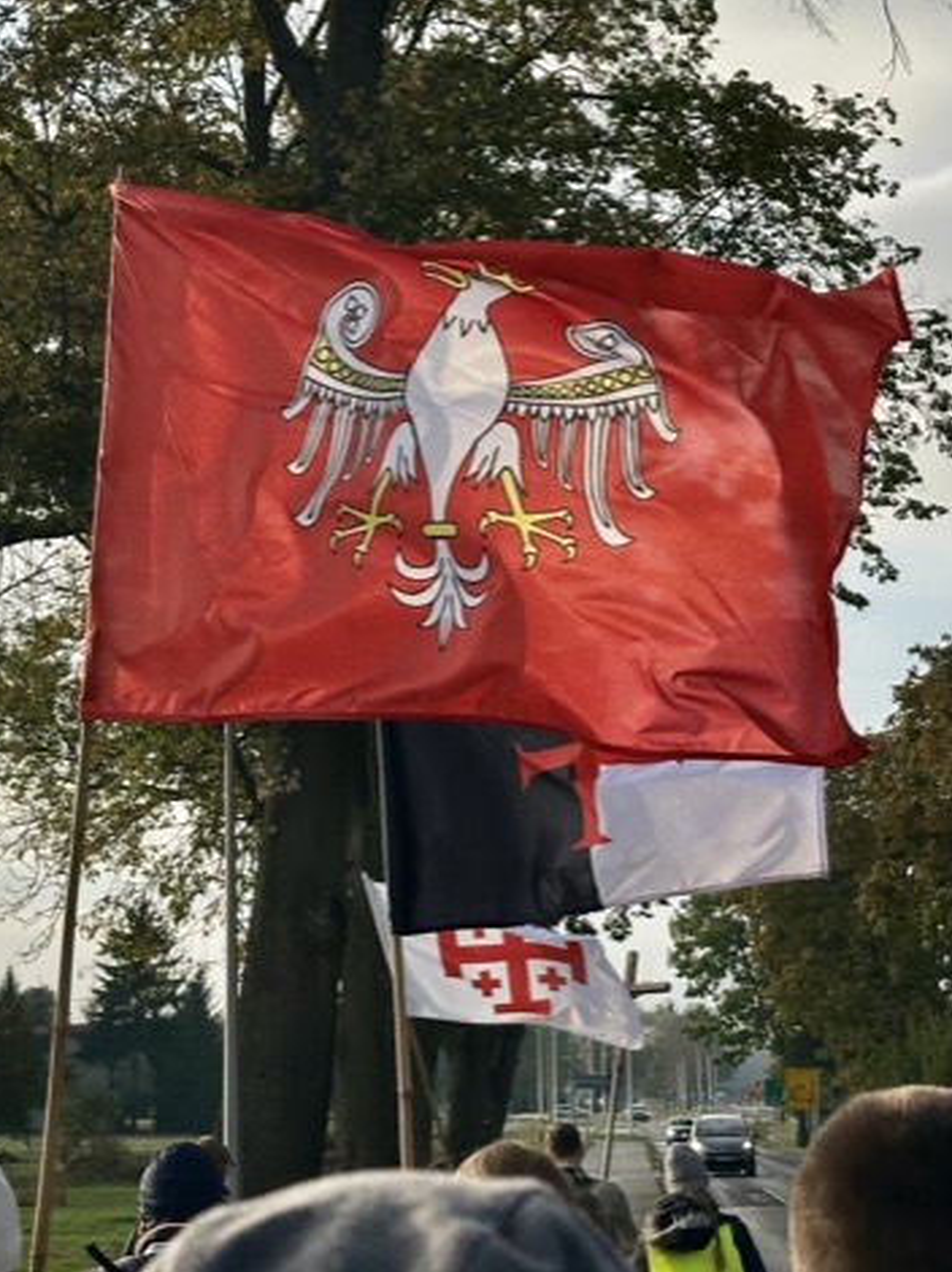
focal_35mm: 49
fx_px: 1798
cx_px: 469
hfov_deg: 29.6
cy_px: 644
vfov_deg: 38.9
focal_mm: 6.86
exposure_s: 1/5556
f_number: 1.78
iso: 64
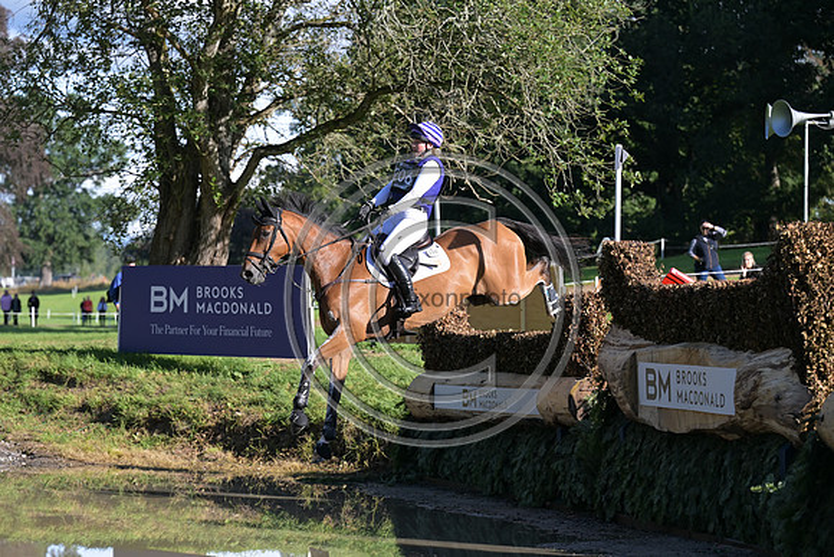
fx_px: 2896
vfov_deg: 11.0
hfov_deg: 16.4
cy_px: 278
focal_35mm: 125
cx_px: 417
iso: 450
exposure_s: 1/1250
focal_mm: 125
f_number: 5
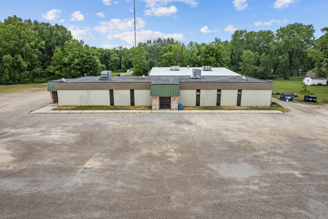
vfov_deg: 57.2
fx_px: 200
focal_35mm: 22
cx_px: 164
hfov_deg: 78.6
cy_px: 110
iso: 100
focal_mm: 8.38
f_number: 2.8
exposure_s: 1/400
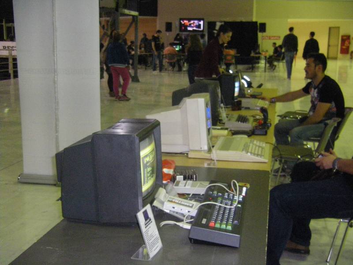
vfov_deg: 28.6
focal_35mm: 51
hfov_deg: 37.5
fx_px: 520
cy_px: 132
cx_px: 176
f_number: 3.6
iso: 800
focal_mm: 8.4
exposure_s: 1/50
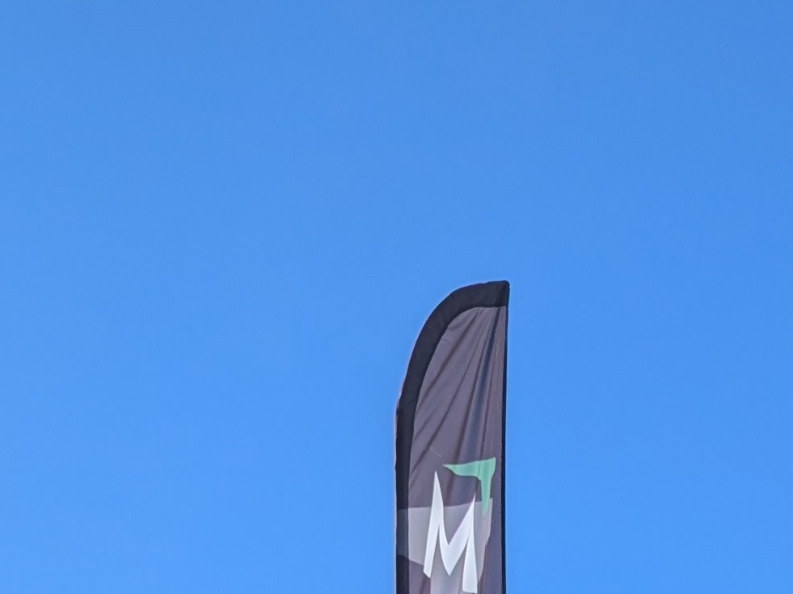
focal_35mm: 100
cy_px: 1483
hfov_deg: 19.1
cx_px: 795
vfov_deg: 11.7
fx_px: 2290
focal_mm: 6.81
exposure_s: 1/4049
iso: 44
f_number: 1.85
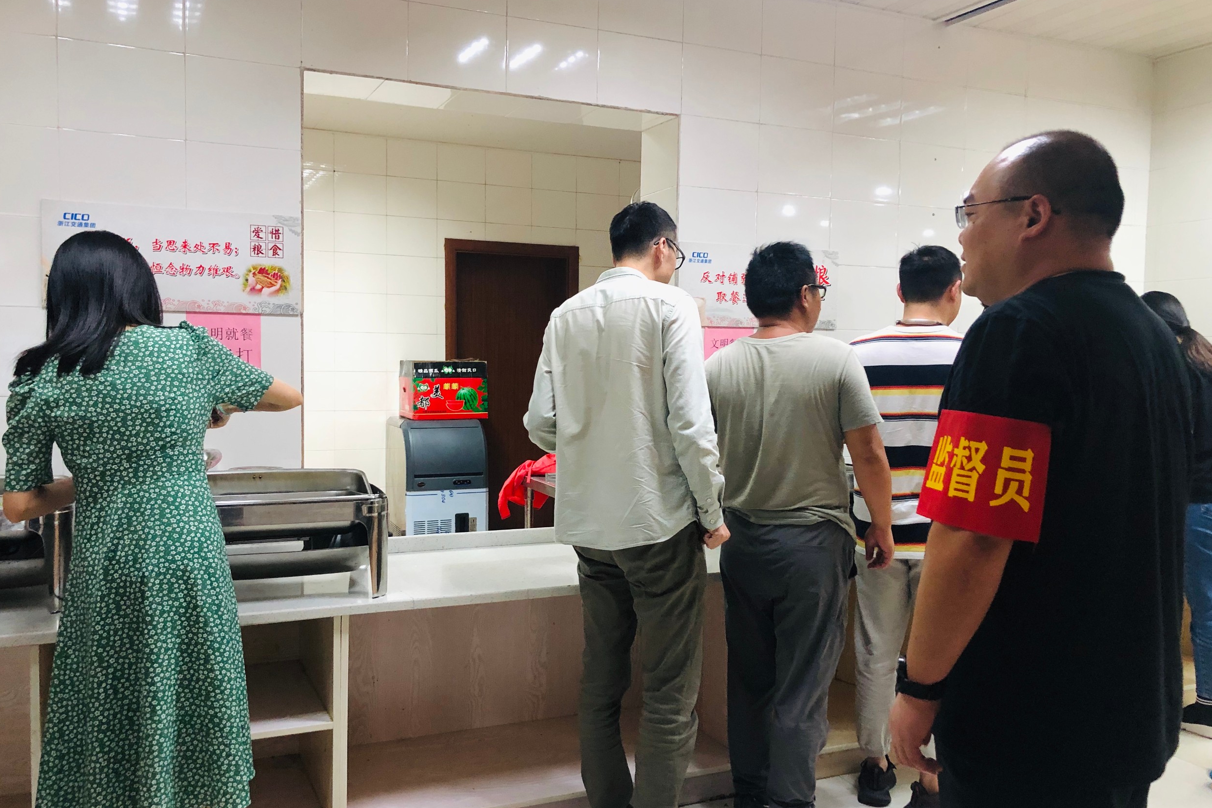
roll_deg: -0.8
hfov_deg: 61.9
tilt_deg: -5.2
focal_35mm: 30
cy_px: 430
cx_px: 590
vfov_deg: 43.6
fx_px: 1010
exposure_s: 1/15
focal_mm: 3.99
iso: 80
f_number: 1.8
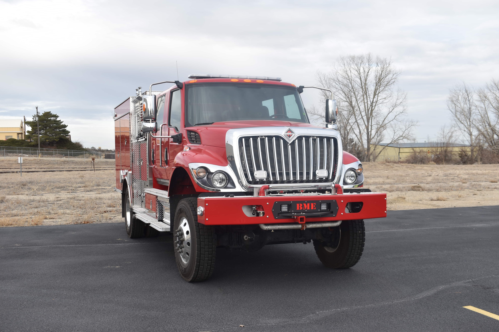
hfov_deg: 47.9
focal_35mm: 40
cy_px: 166
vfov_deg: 33.0
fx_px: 561
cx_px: 250
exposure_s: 1/200
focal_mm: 27
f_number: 6.3
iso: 100
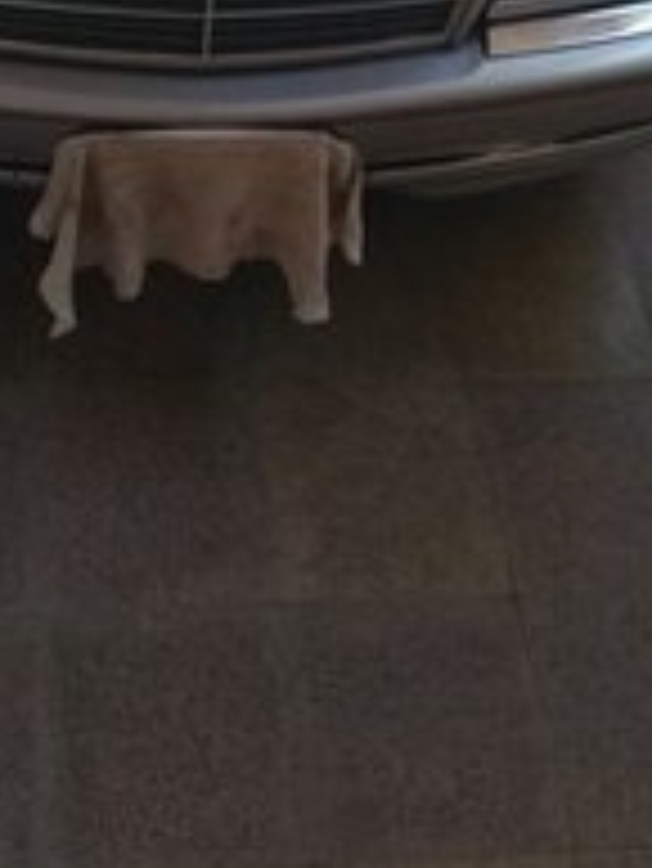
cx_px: 166
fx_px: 1355
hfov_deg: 26.7
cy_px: -130
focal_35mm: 54
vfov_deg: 30.9
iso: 276
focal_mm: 3.57
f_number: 2
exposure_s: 1/100
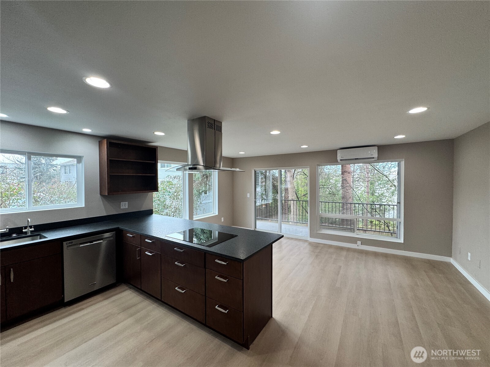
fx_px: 198
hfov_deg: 102.1
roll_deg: -0.2
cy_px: 184
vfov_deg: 85.7
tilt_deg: -1.4
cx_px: 245
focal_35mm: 14
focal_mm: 2.22
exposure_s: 1/120
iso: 125
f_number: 2.2
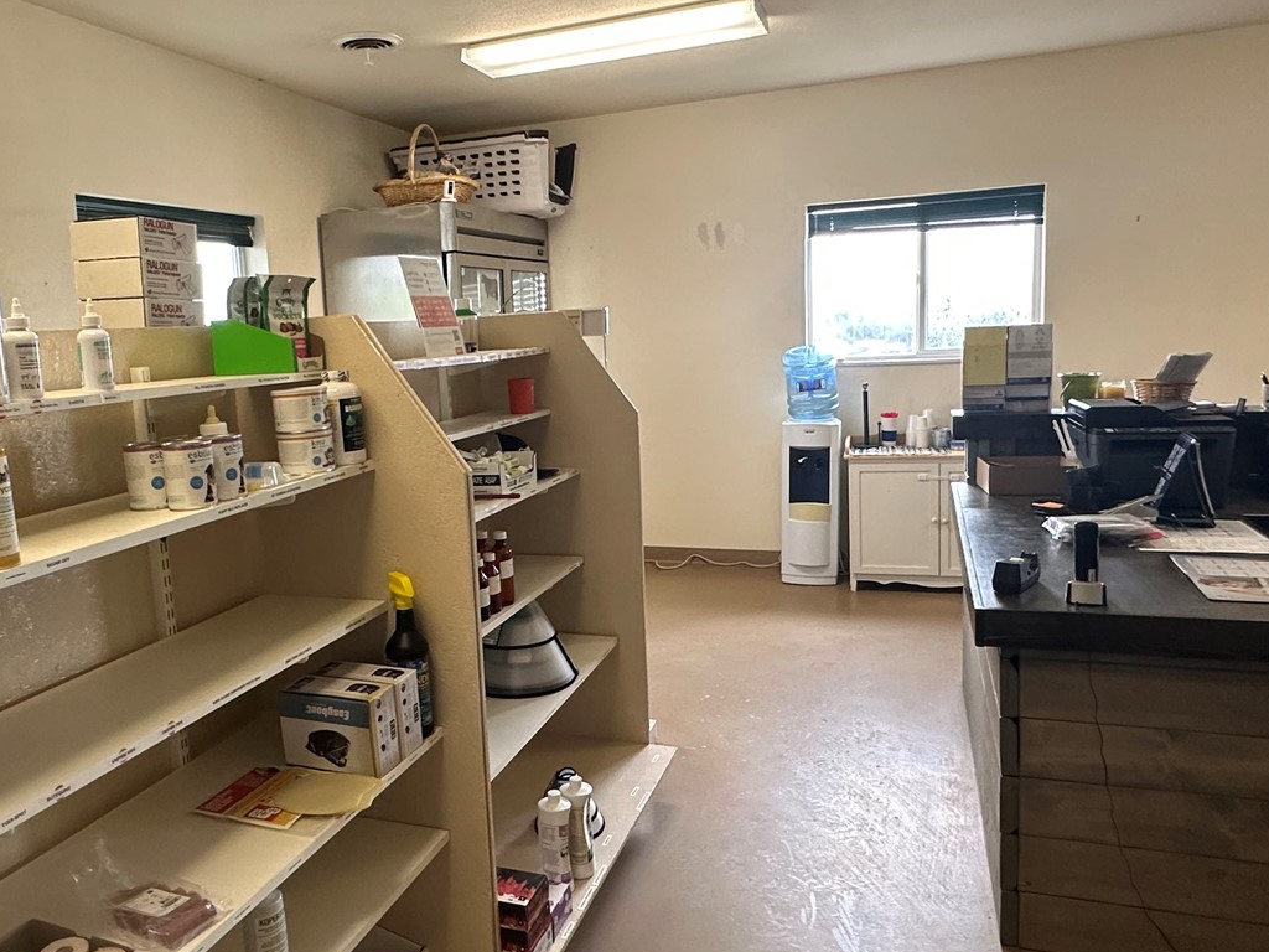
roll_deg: +2.9
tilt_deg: -7.9
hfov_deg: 62.8
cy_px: 474
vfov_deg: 49.7
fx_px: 1026
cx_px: 494
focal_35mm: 28
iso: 200
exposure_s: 1/120
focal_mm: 2.22
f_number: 2.2
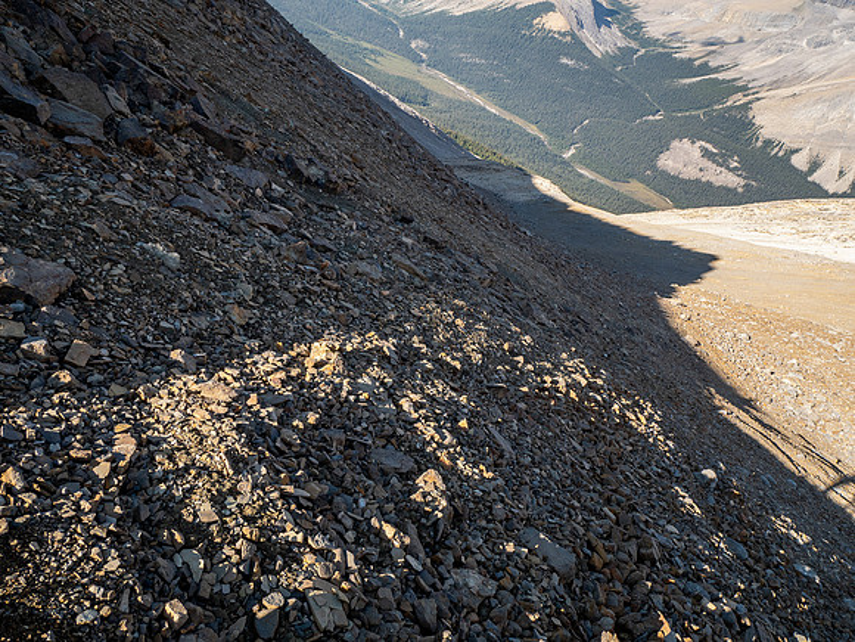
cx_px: 428
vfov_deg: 56.8
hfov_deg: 71.6
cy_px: 321
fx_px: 593
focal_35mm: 24
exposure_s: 1/60
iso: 200
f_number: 8
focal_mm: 12
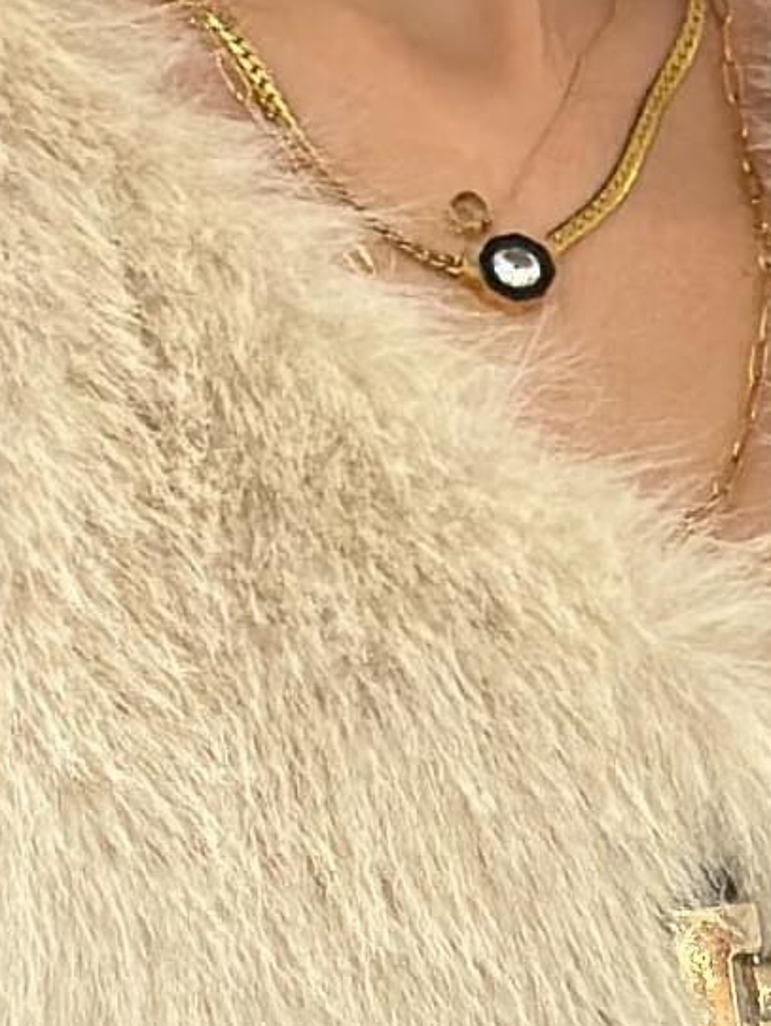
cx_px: 388
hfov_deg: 4.2
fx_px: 10594
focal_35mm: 357
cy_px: 1598
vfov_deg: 5.5
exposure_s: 1/112
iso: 125
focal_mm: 6.86
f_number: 1.78
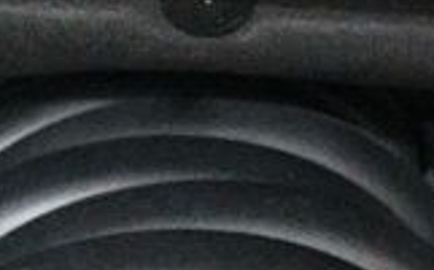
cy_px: 351
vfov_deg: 6.6
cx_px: 129
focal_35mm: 195
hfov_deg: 10.8
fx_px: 2302
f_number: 3.5
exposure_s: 1/60
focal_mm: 20
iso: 6400
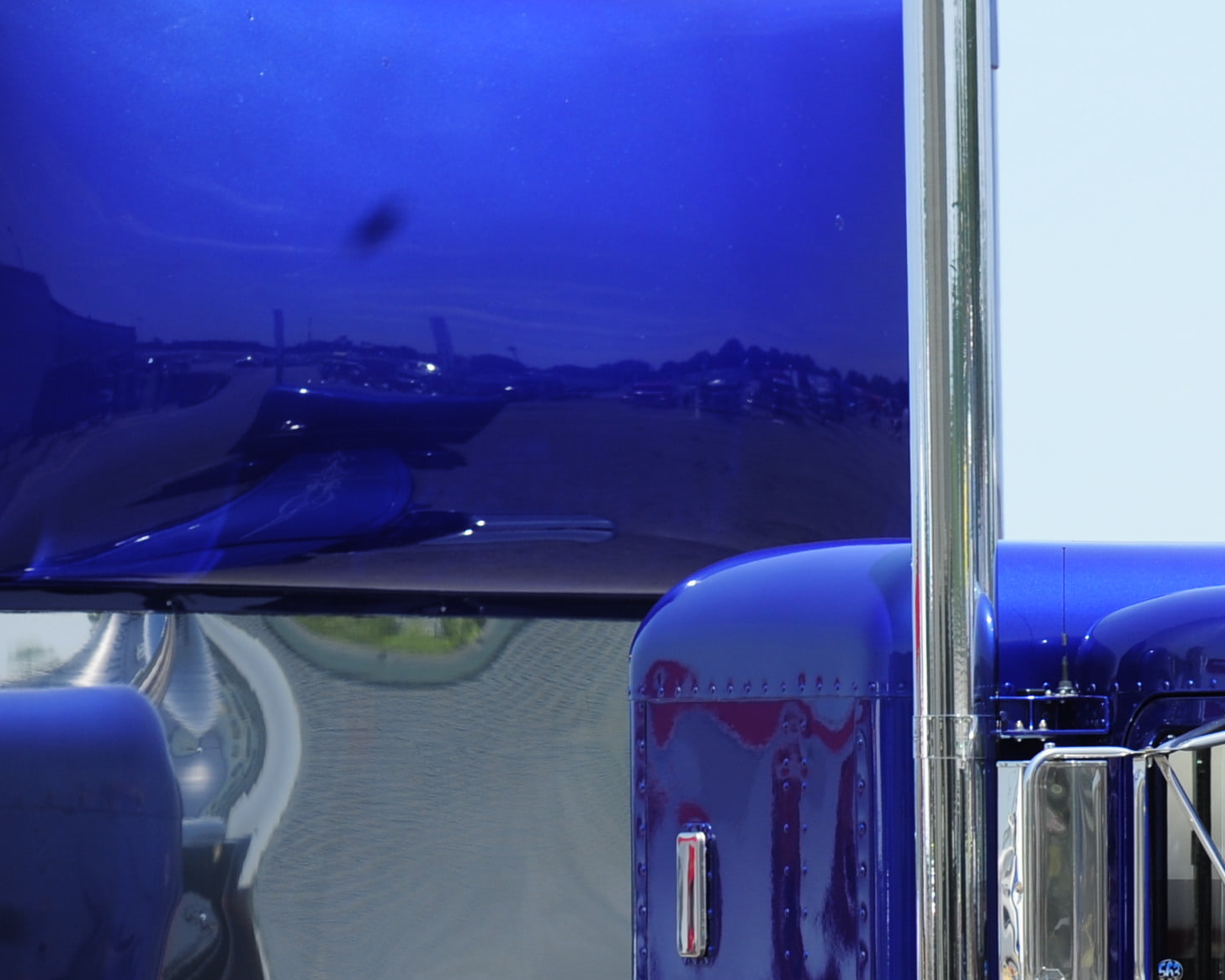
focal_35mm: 425
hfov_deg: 4.5
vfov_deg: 3.6
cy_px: 1052
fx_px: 15410
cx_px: 1755
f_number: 5.6
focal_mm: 155
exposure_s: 1/640
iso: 200
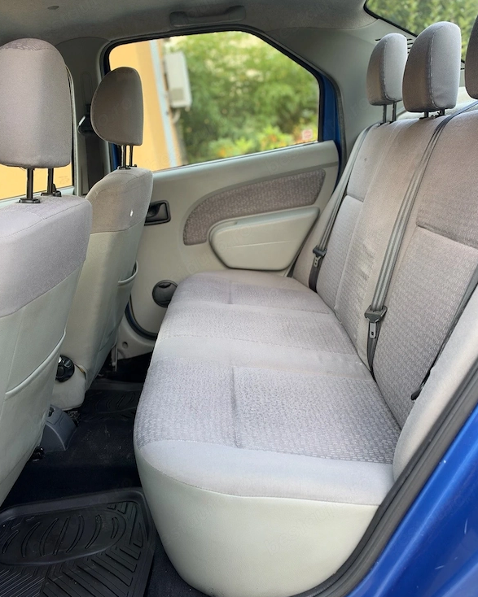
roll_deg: +7.2
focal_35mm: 33
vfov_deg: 54.2
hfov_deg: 44.5
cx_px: 239
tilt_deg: -13.8
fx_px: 584
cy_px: 283
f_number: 1.8
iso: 100
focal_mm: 6.93
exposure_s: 1/121
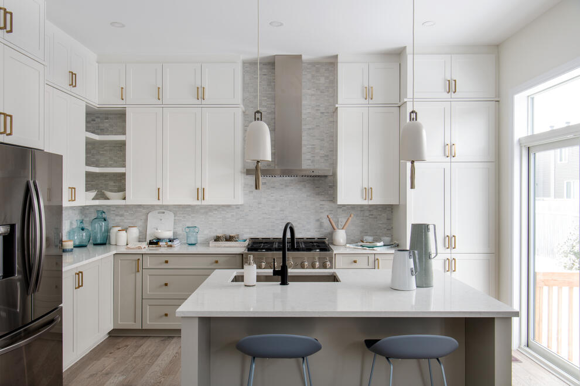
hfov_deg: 63.7
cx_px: 290
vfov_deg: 45.0
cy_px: 193
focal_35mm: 29
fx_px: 467
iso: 100
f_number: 16
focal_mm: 29
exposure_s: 1.6
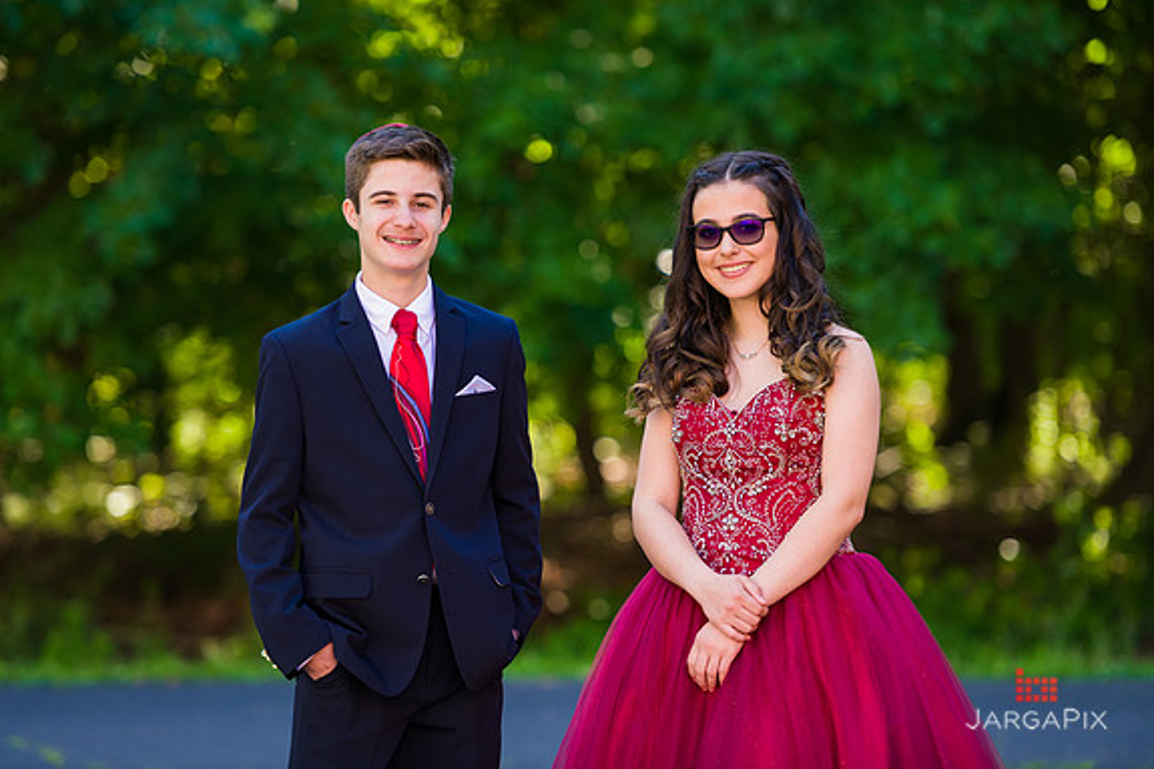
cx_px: 560
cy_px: 374
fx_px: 5319
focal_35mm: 166
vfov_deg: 8.3
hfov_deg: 12.4
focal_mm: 160
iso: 200
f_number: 3.2
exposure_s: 1/200
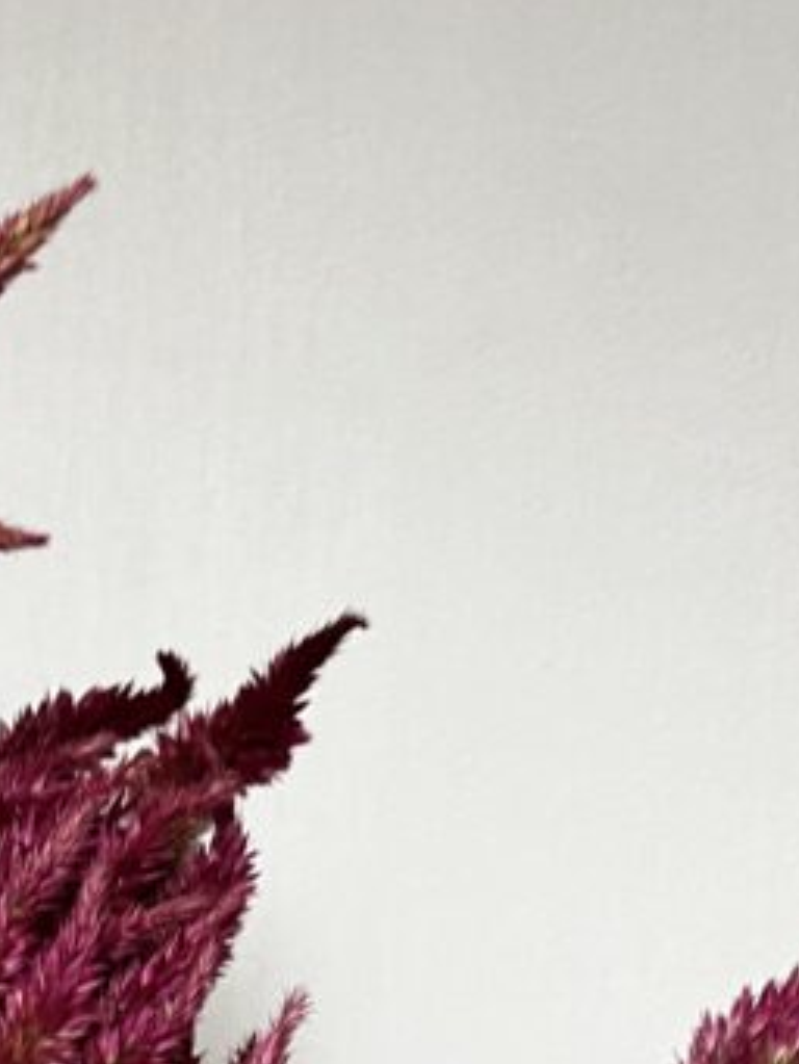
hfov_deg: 18.5
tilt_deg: -11.6
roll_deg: +0.6
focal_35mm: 78
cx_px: 22
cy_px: 1367
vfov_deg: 22.5
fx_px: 2399
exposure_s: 1/50
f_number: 1.6
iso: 100
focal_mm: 5.1
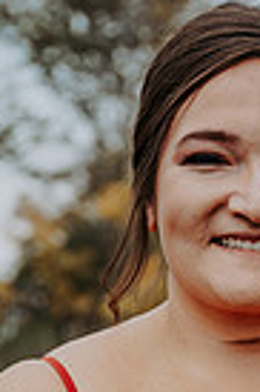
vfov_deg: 13.6
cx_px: 247
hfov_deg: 9.4
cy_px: 509
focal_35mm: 145
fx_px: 1575
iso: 200
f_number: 3.2
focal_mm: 44
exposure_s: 1/1000
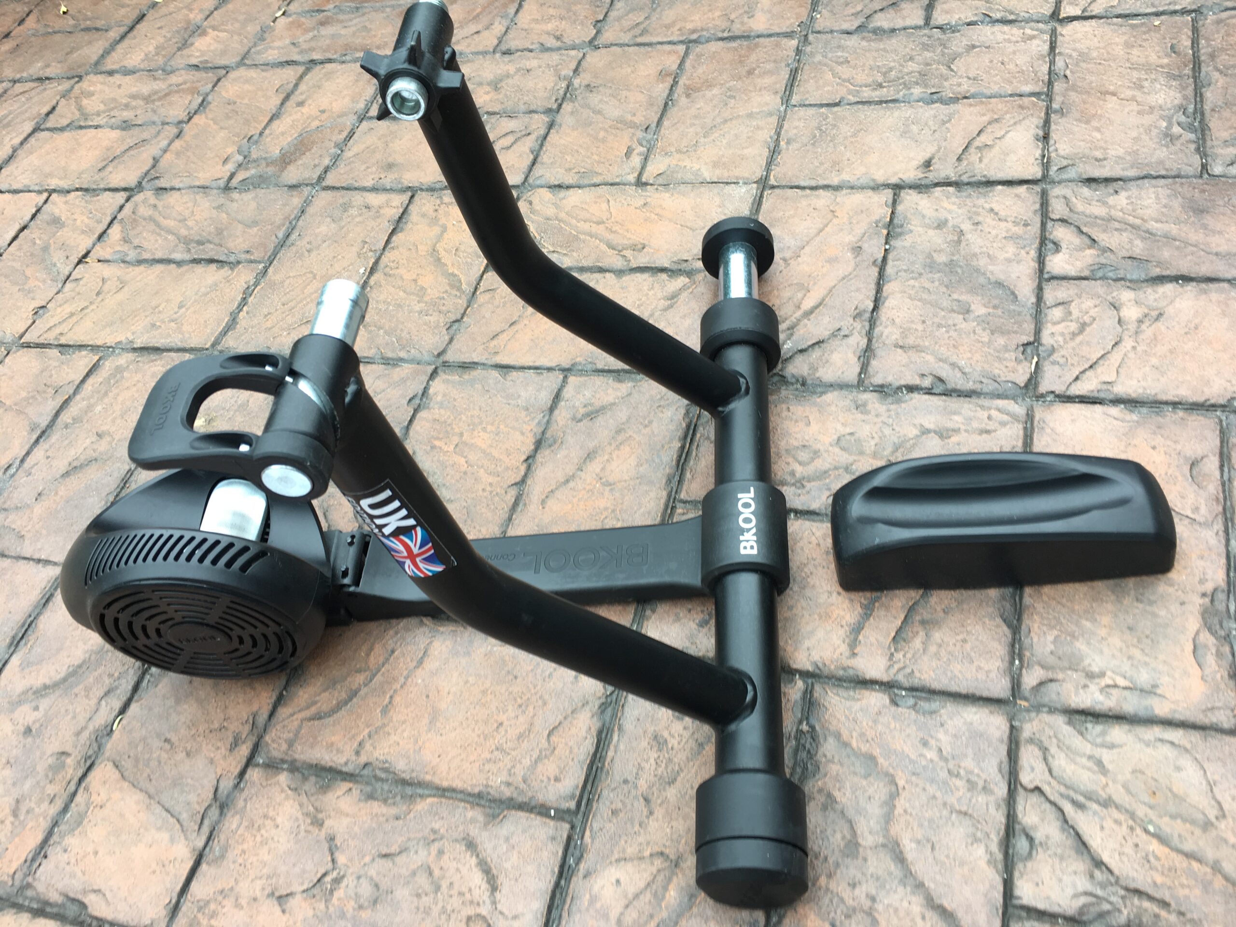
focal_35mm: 29
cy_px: 464
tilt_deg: -43.9
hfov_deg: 61.7
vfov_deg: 48.2
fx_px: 1035
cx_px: 618
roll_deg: +18.5
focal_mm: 4.15
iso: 25
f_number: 2.2
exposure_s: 1/50
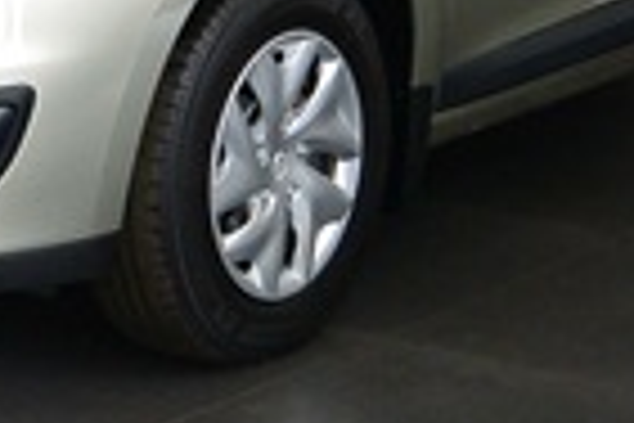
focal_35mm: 165
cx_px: -103
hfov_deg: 12.2
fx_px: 2906
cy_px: -243
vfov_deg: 8.1
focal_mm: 11
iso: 200
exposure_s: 1/160
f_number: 3.5
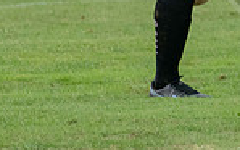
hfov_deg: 2.4
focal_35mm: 871
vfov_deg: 1.5
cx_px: 324
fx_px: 5695
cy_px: -91
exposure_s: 1/1600
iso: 1600
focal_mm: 200
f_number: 5.6
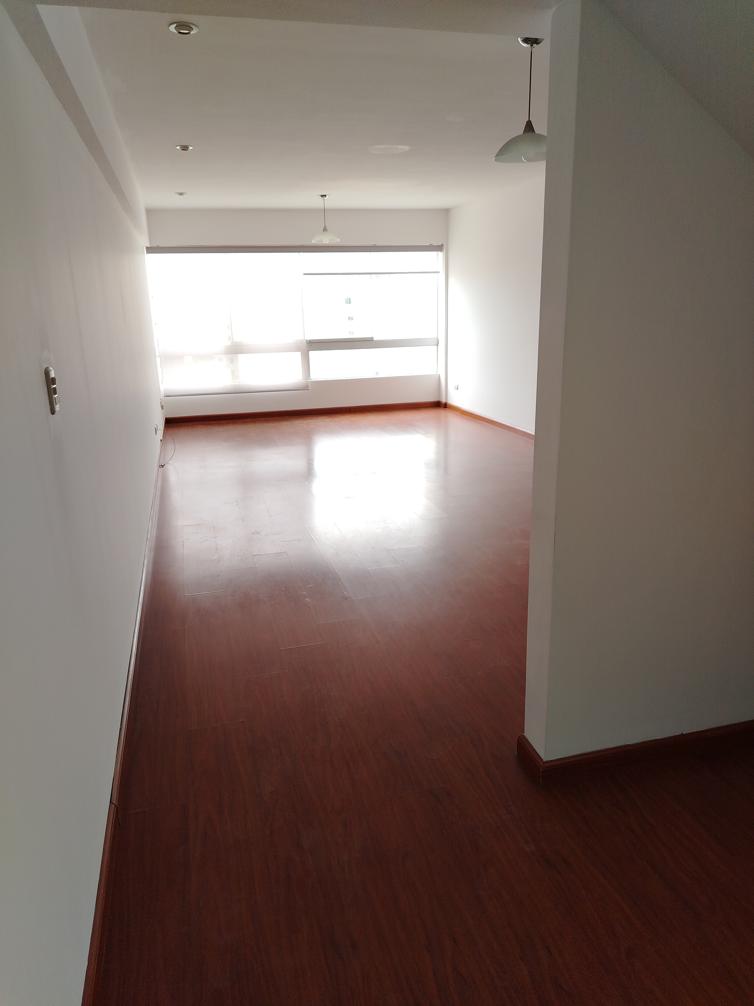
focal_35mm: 24
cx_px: 377
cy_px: 503
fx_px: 697
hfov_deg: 56.8
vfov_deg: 71.6
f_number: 1.75
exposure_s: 1/100
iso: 125
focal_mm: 5.25
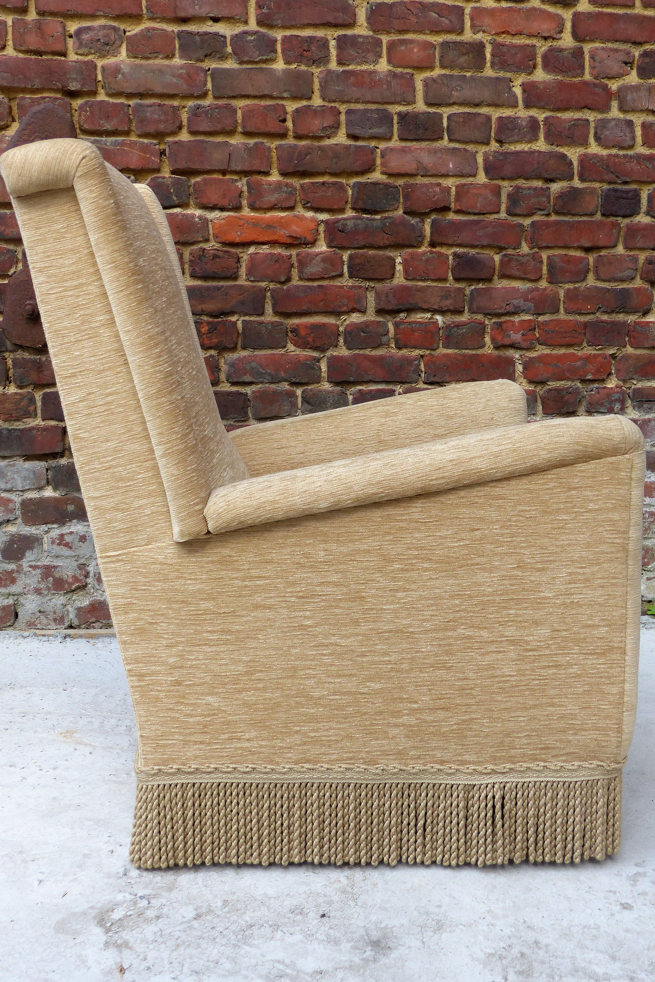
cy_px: 492
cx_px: 338
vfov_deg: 47.4
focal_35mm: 41
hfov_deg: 32.6
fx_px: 1119
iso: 100
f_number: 4
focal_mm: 6.8
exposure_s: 1/160
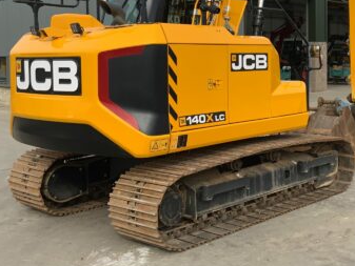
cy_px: 76
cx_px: 249
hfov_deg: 34.5
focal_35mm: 55
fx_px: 564
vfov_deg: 26.3
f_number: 1.8
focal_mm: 3
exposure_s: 1/1279
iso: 16
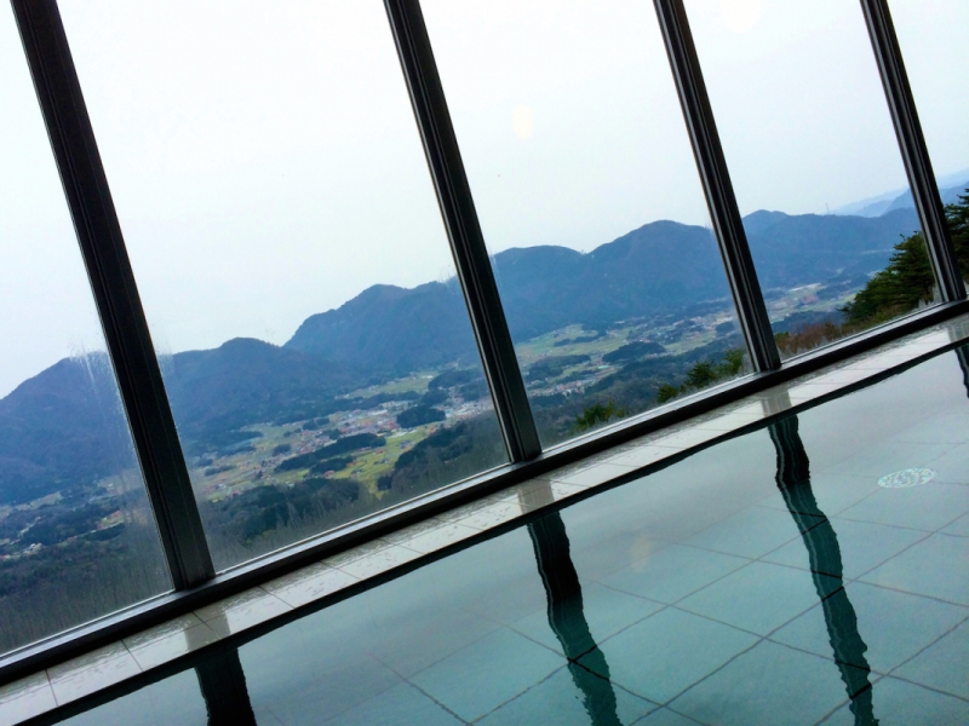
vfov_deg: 48.2
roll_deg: +15.4
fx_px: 812
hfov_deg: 61.7
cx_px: 484
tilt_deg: -2.4
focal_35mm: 29
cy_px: 363
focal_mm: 4.15
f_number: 2.2
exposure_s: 1/483
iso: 32
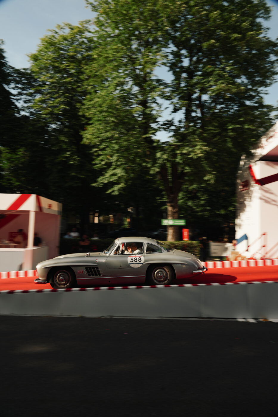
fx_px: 278
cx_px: 139
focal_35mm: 24
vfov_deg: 73.8
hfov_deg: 53.1
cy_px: 208
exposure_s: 1/40
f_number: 11
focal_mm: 24
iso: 100
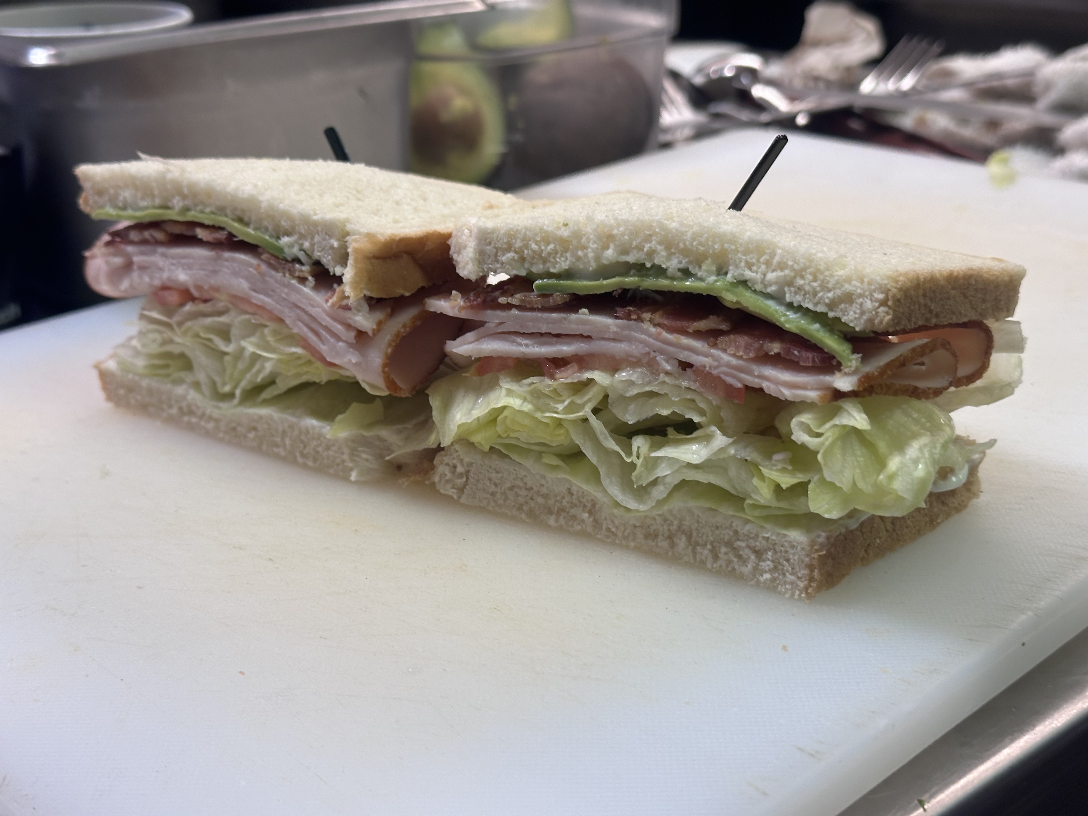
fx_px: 1509
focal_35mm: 48
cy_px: 408
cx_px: 544
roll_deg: +1.6
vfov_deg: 30.3
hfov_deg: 39.7
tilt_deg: -21.7
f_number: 1.78
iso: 125
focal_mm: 6.86
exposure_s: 1/60
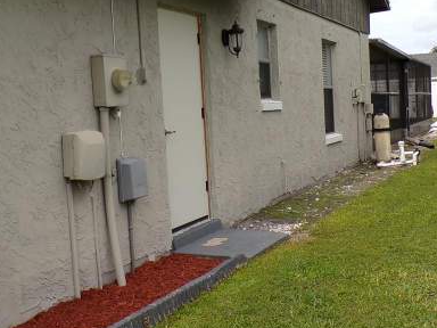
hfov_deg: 37.9
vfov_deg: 29.1
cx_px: 283
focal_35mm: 50
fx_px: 631
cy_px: 154
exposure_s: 1/1300
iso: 100
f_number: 3
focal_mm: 4.3
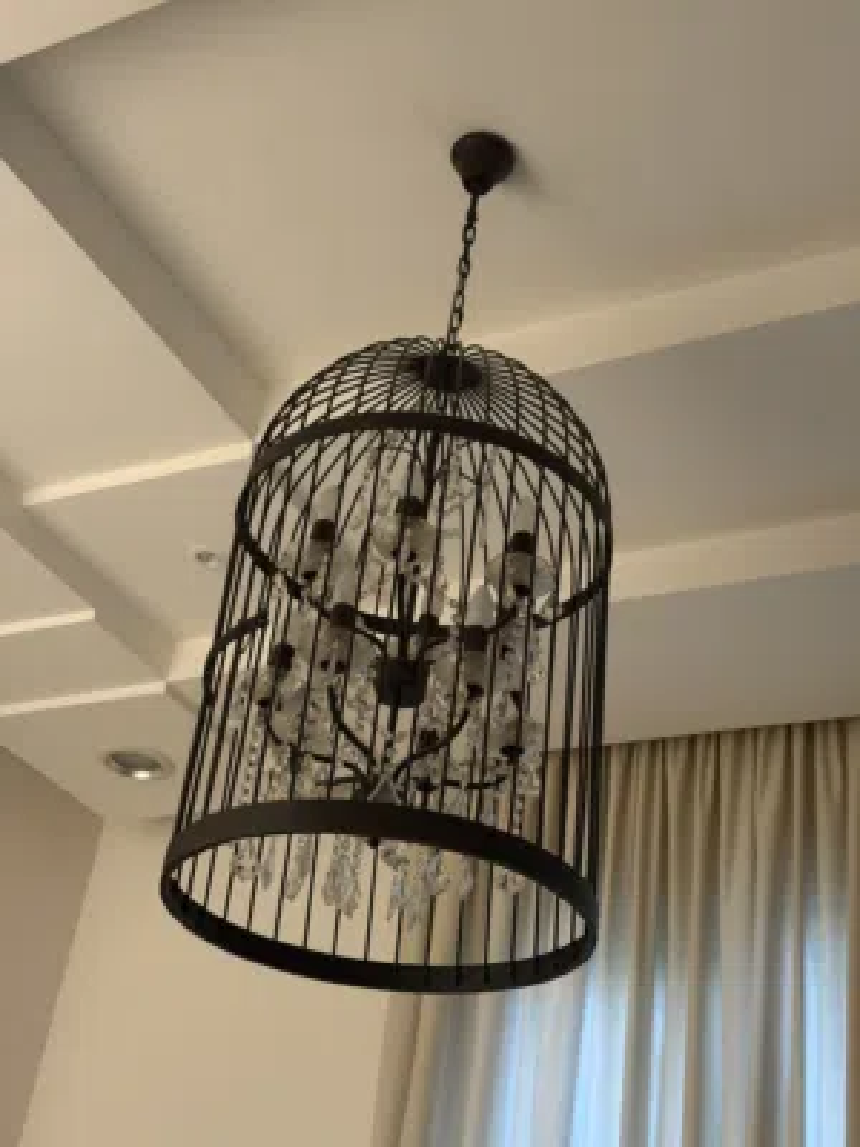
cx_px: 430
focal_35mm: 48
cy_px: 574
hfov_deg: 30.3
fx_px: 1590
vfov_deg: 39.7
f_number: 1.78
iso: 800
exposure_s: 1/30
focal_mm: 6.76
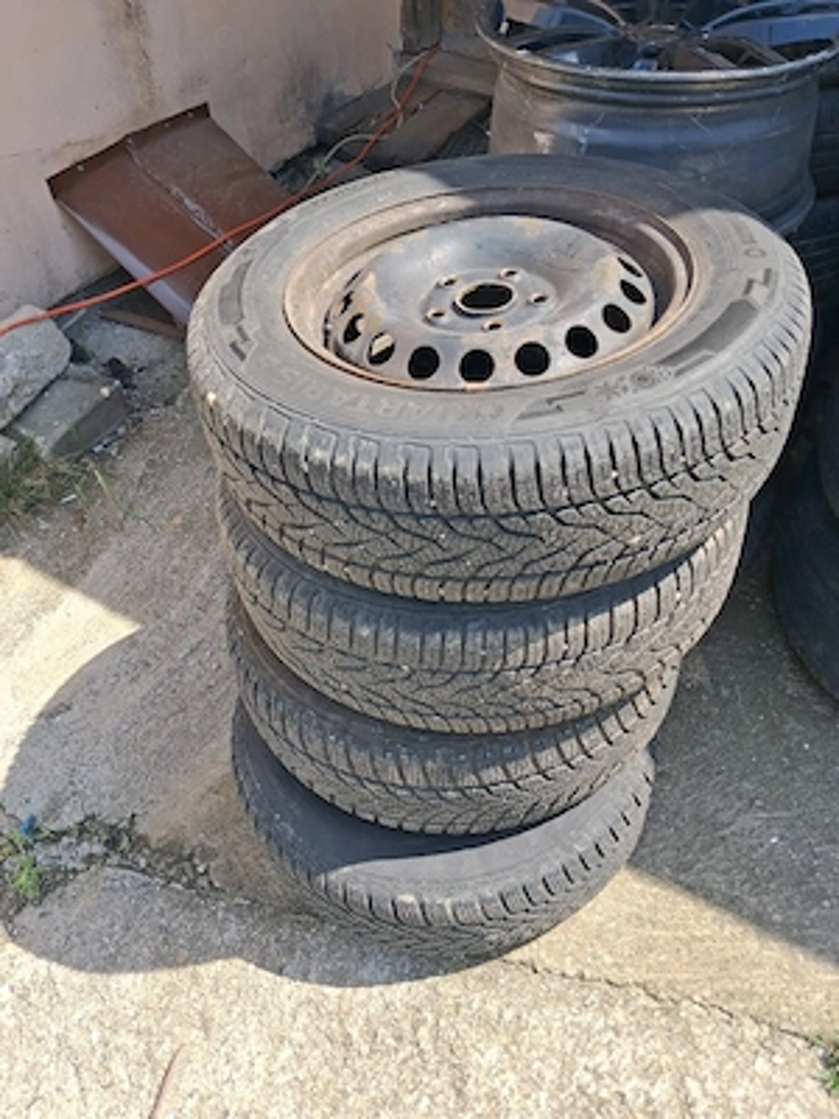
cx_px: 420
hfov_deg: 51.4
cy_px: 560
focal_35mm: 27
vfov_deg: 65.3
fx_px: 873
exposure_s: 1/303
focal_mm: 4
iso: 20
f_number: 1.8
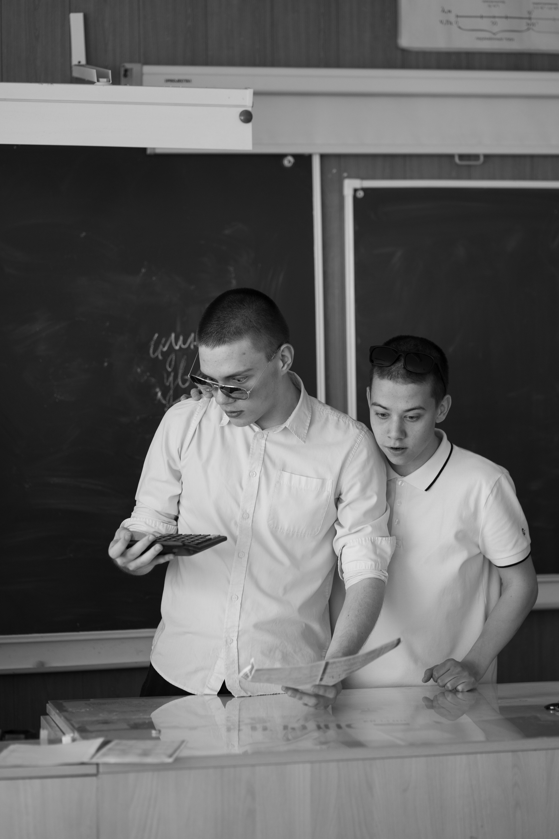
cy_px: 420
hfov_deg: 16.1
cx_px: 280
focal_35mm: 85
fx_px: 1980
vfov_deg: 23.9
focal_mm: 85
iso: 160
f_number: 2.5
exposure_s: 1/125
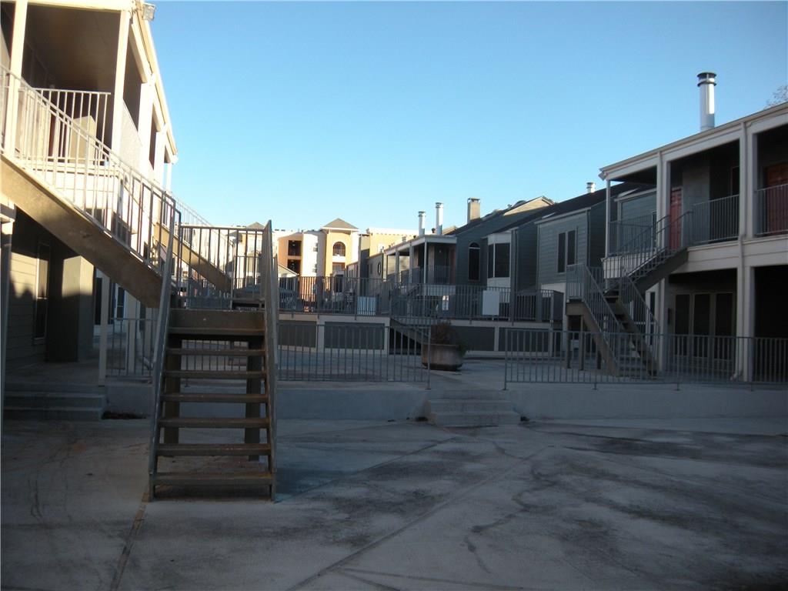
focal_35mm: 35
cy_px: 296
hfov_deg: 52.6
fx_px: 797
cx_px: 394
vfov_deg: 40.7
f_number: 3.8
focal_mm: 5.9
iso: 64
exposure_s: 1/260
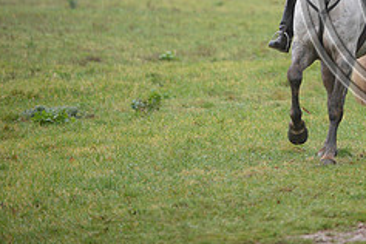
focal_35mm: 343
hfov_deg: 6.0
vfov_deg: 4.0
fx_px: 3487
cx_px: 439
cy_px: -49
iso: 1600
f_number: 2.8
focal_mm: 140
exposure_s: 1/800
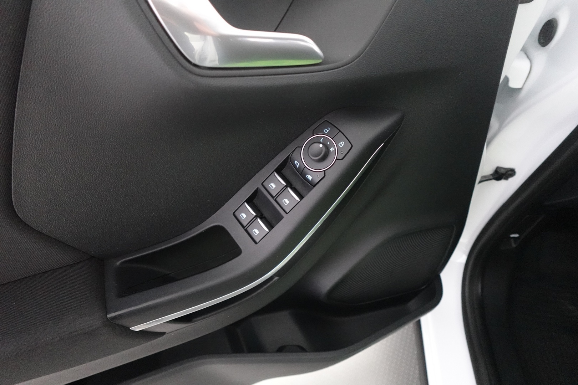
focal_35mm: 20
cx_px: 289
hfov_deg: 84.0
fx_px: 321
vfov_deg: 61.9
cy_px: 192
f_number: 2
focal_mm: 7.6
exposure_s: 1/80
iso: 3200
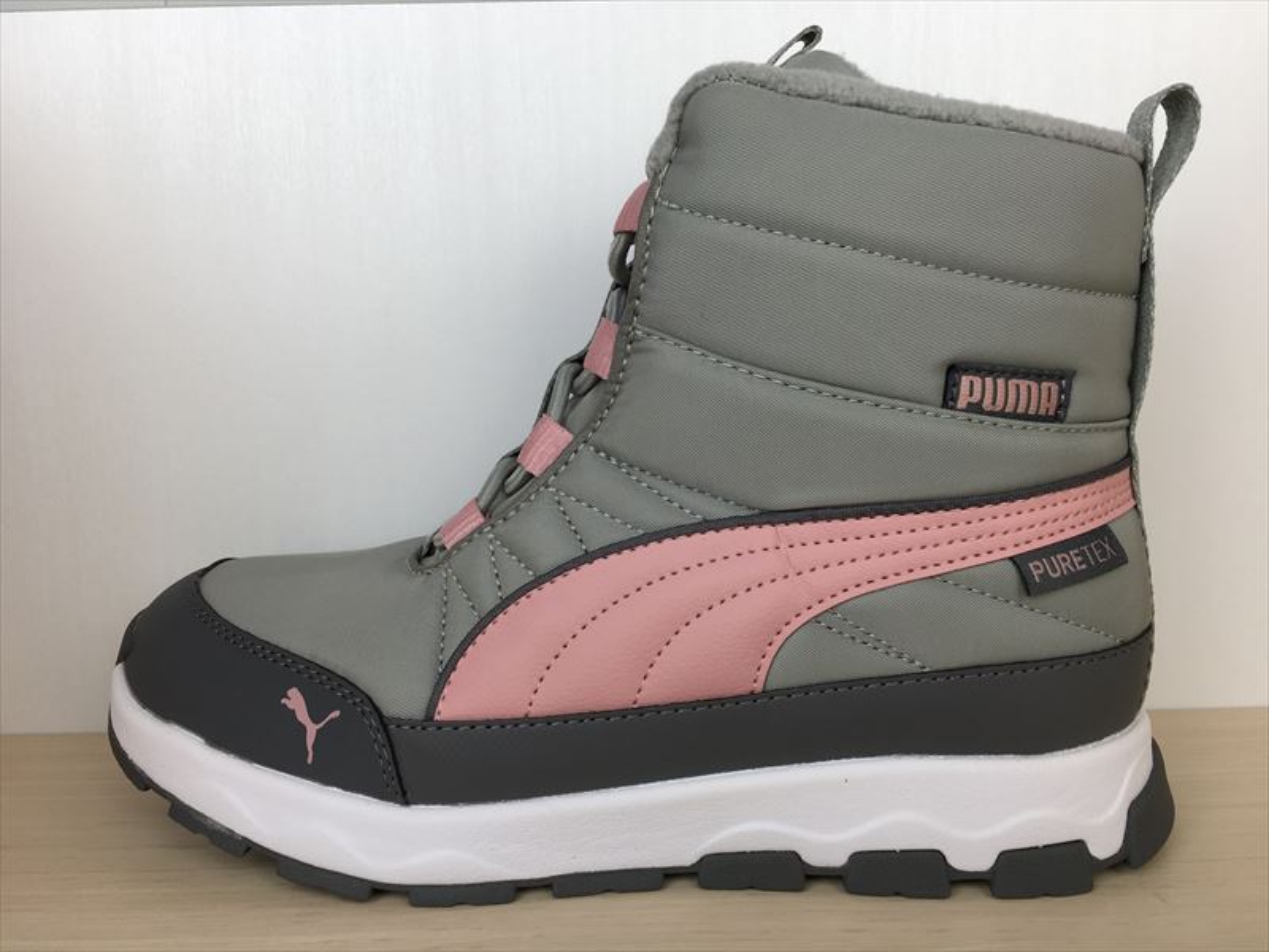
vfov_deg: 48.2
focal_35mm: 29
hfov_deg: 61.7
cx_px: 634
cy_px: 476
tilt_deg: -6.8
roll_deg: +1.5
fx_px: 1063
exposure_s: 1/120
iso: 25
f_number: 2.2
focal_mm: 4.15
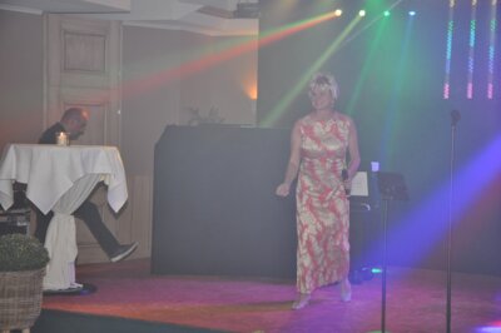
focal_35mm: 75
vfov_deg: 18.2
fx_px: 1043
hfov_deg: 27.0
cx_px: 250
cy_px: 166
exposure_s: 1/60
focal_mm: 50
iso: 800
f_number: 5
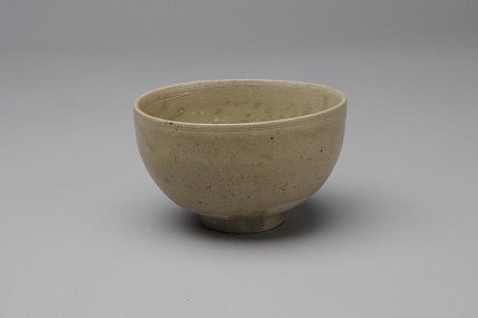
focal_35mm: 99
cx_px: 239
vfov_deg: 13.8
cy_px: 159
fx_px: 1313
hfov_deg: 20.6
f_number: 32
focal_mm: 66
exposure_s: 1/60
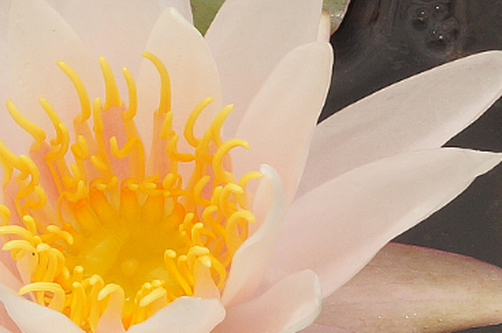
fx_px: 6840
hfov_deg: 4.2
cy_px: 283
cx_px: 59
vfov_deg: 2.8
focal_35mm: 491
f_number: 13
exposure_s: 1/160
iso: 200
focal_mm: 100
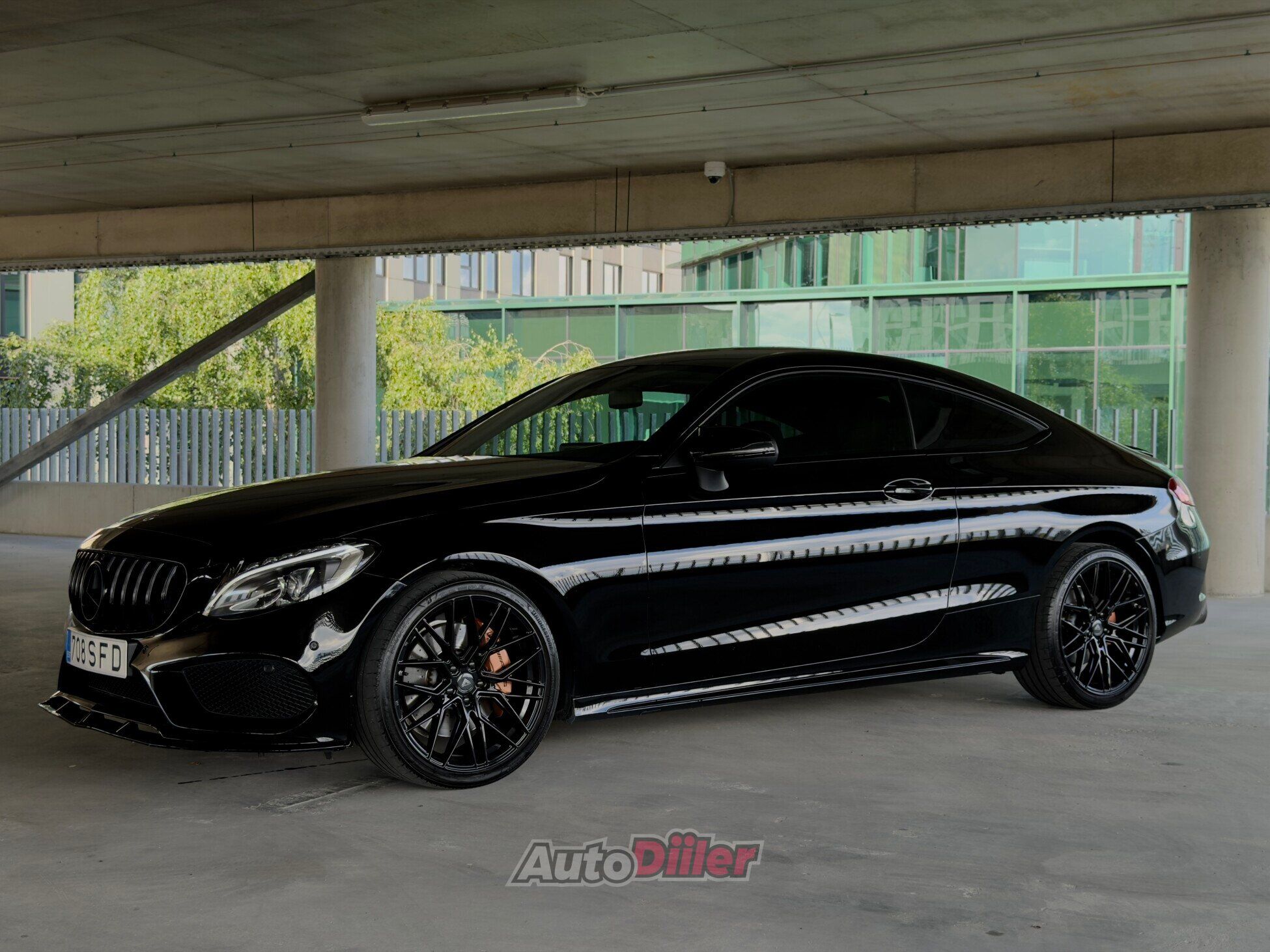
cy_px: 476
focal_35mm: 48
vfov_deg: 30.3
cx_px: 635
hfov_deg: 39.7
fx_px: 1761
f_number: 1.78
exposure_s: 1/282
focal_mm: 6.76
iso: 64
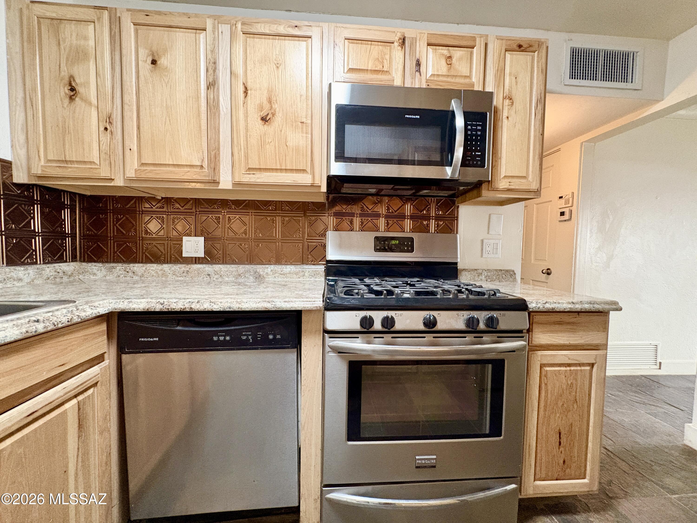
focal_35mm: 14
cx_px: 348
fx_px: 282
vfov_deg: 85.7
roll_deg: -0.6
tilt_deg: -2.3
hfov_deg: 102.1
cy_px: 262
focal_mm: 2.22
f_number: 2.2
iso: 640
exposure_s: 1/60
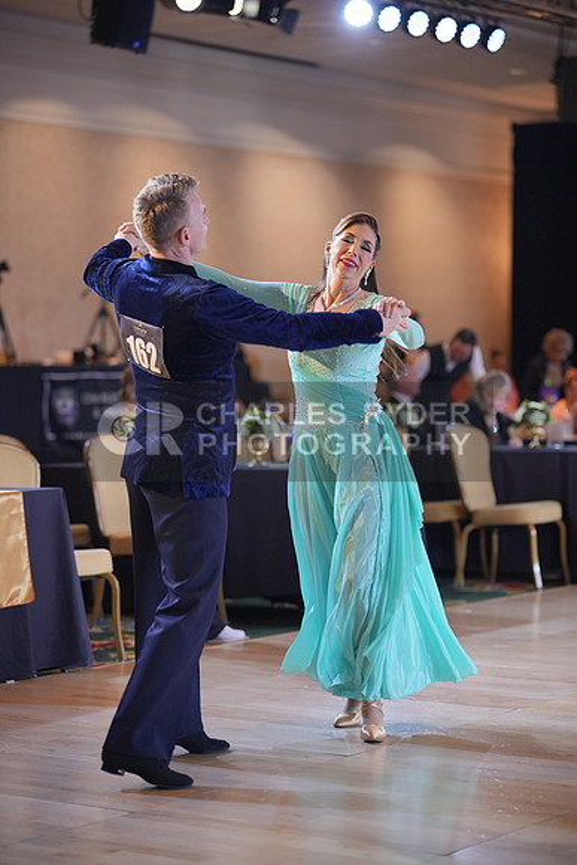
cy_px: 432
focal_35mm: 85
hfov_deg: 16.1
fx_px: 2042
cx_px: 288
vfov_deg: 23.9
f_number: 2
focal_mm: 85
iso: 1250
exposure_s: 1/500
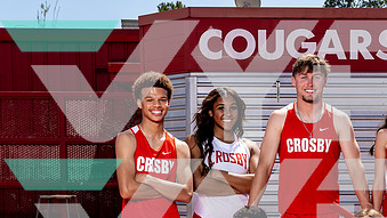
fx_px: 790
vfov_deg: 15.3
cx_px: 278
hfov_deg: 27.2
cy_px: 235
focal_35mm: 77
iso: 100
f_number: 8
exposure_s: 1/250
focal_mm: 39
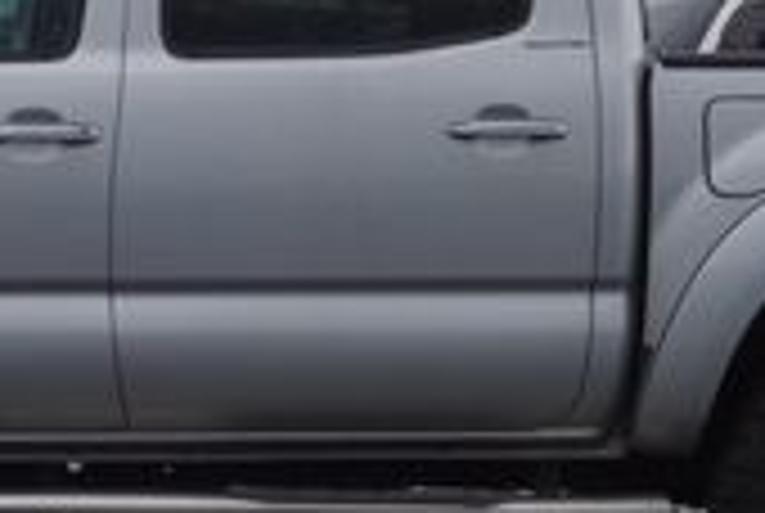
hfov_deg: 10.7
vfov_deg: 7.2
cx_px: 176
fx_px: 4087
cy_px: 238
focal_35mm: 192
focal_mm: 34
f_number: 8
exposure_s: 1/125
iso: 100
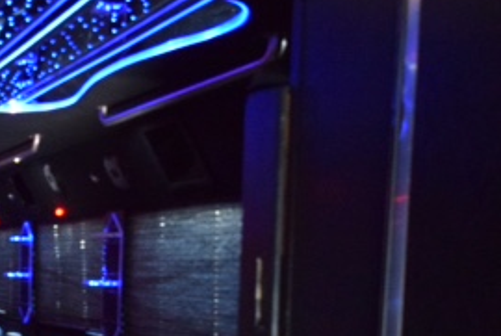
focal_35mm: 64
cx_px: -63
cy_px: 369
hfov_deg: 28.3
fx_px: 892
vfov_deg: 20.3
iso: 6400
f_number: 3.5
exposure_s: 1/25
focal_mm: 18
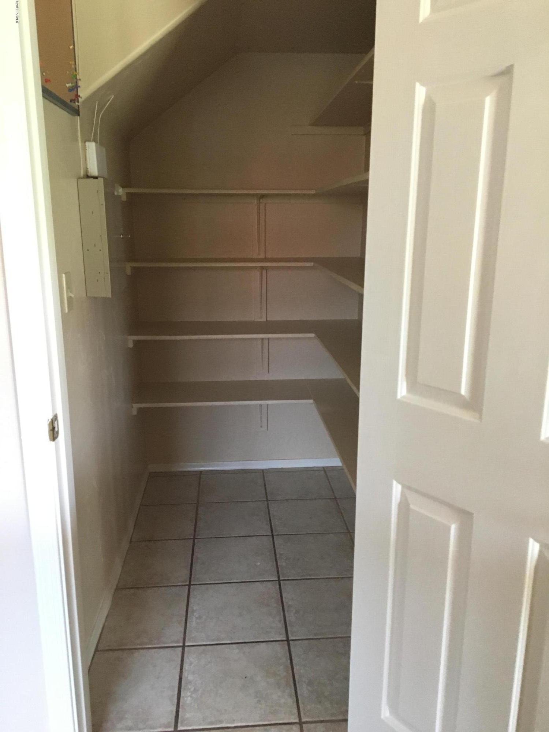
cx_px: 274
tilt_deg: -14.5
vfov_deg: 61.7
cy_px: 366
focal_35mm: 29
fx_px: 613
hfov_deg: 48.2
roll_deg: -0.3
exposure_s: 1/30
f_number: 2.2
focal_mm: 4.15
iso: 200
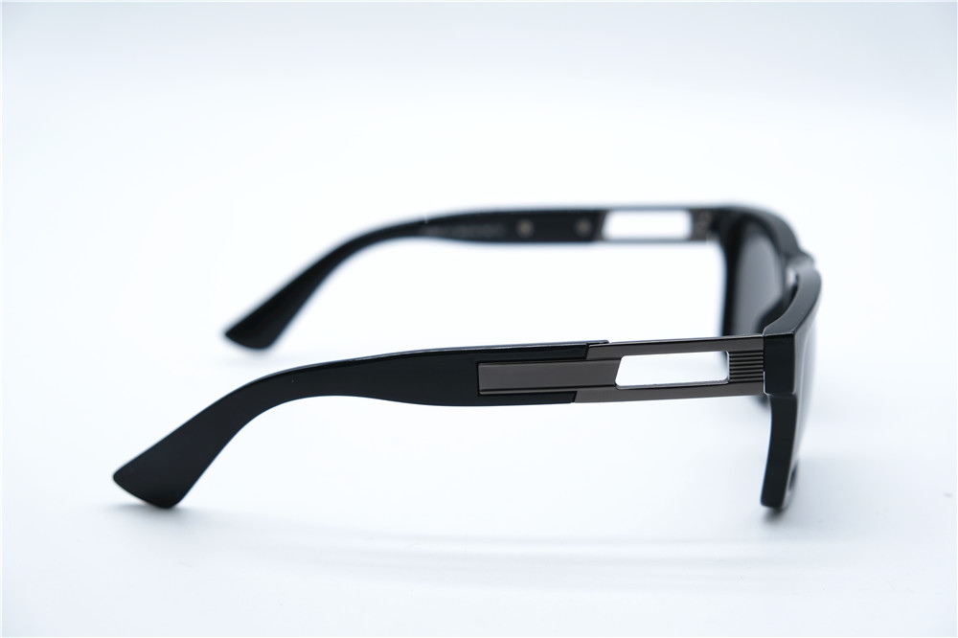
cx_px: 479
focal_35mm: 61
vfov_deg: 22.2
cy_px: 319
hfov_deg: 32.9
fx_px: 1623
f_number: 5
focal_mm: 40.7
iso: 160
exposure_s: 1/220
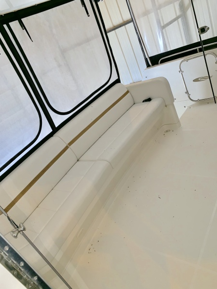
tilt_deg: -24.6
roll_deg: +25.2
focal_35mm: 26
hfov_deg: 53.1
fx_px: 217
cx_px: 108
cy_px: 144
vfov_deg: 67.3
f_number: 1.8
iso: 32
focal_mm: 4.25
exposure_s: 1/17
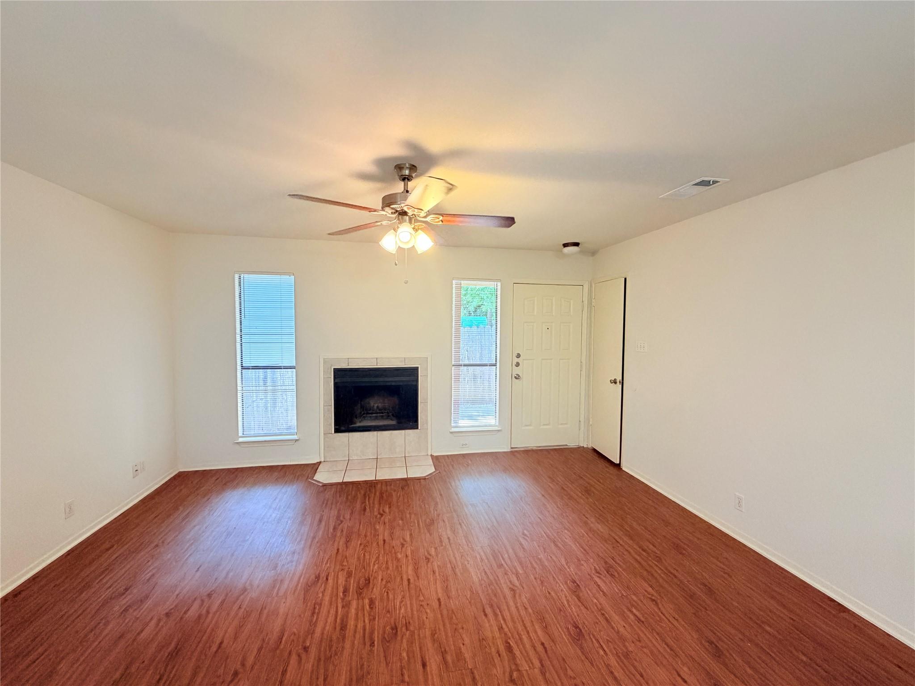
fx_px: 370
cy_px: 343
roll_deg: +0.2
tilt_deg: -3.5
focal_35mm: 14
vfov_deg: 85.7
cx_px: 458
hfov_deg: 102.1
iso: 320
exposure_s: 1/120
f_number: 2.2
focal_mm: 2.22
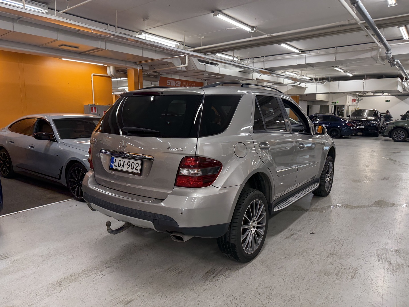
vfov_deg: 56.8
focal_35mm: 24
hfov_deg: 71.6
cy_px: 154
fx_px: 284
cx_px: 204
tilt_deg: -6.4
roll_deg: +2.1
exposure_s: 1/100
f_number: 1.78
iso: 200
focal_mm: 6.76
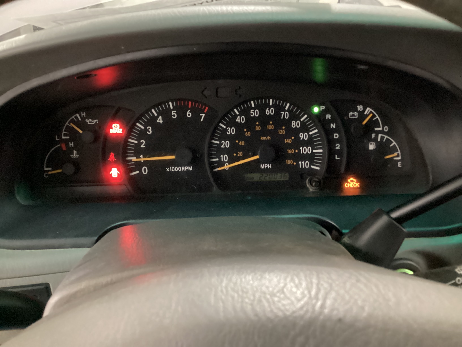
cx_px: 231
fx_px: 414
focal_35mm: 31
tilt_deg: -32.7
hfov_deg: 58.4
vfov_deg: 45.4
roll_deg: -0.6
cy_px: 174
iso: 800
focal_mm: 3.3
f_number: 2.4
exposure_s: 1/15
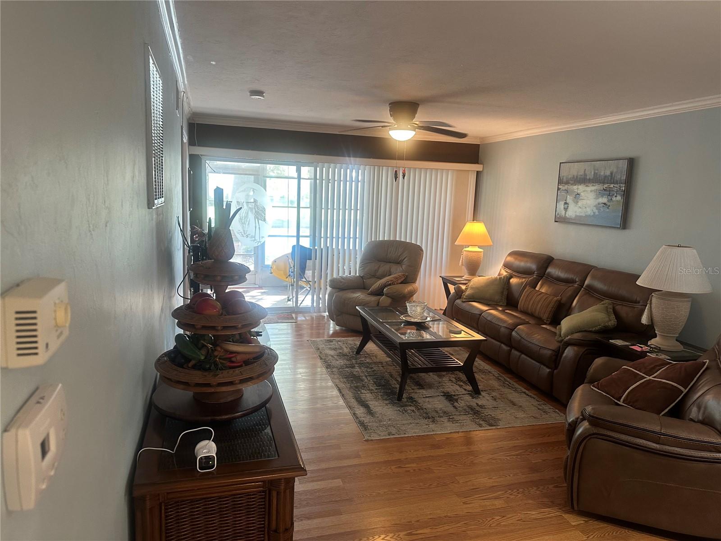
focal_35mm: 24
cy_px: 270
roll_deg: -2.2
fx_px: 500
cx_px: 360
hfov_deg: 71.6
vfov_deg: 56.8
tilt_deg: -7.9
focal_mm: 6.86
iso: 200
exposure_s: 1/60
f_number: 1.78
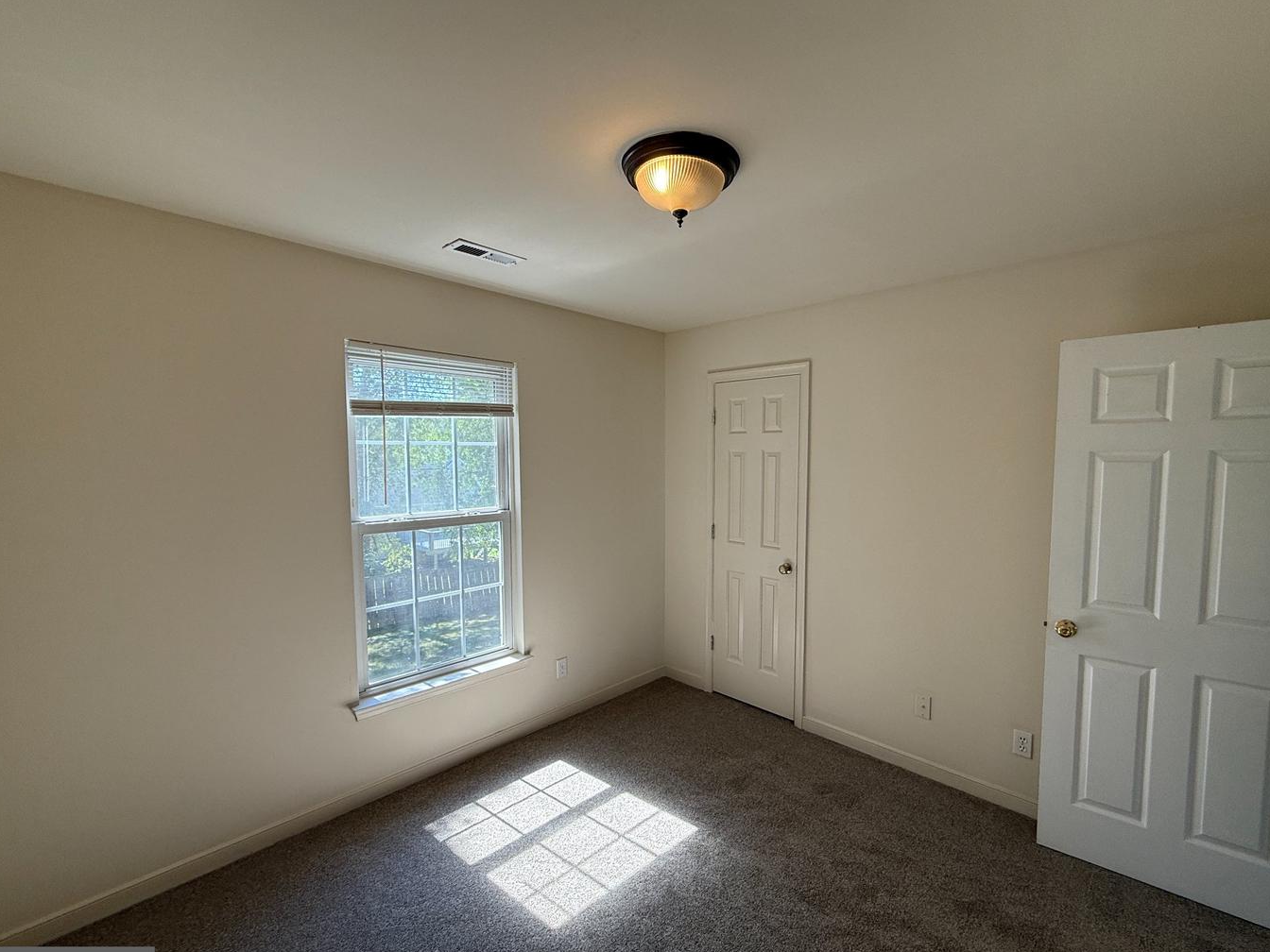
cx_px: 669
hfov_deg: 98.1
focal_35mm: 15
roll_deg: -0.2
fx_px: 550
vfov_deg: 81.7
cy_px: 491
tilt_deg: -4.1
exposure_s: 1/120
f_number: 2.2
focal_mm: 2.22
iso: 64
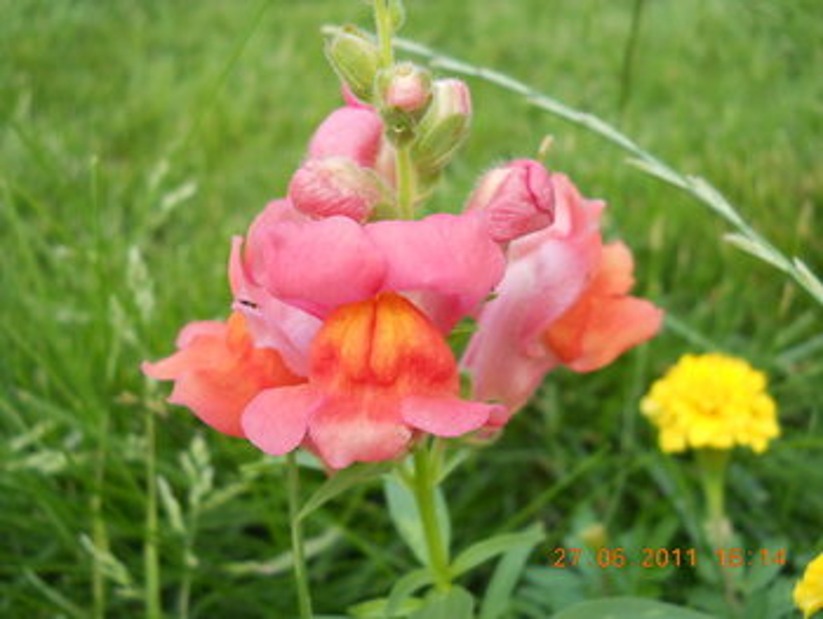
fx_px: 975
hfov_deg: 45.7
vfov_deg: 35.2
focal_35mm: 41
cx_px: 412
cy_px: 310
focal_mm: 6.72
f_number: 3.1
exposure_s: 1/125
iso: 80
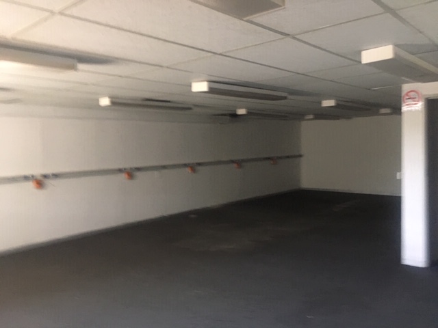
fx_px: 367
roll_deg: +0.8
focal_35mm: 29
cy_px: 164
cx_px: 219
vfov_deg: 48.2
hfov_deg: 61.7
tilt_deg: -4.0
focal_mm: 4.15
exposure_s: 1/17
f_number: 2.2
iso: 400
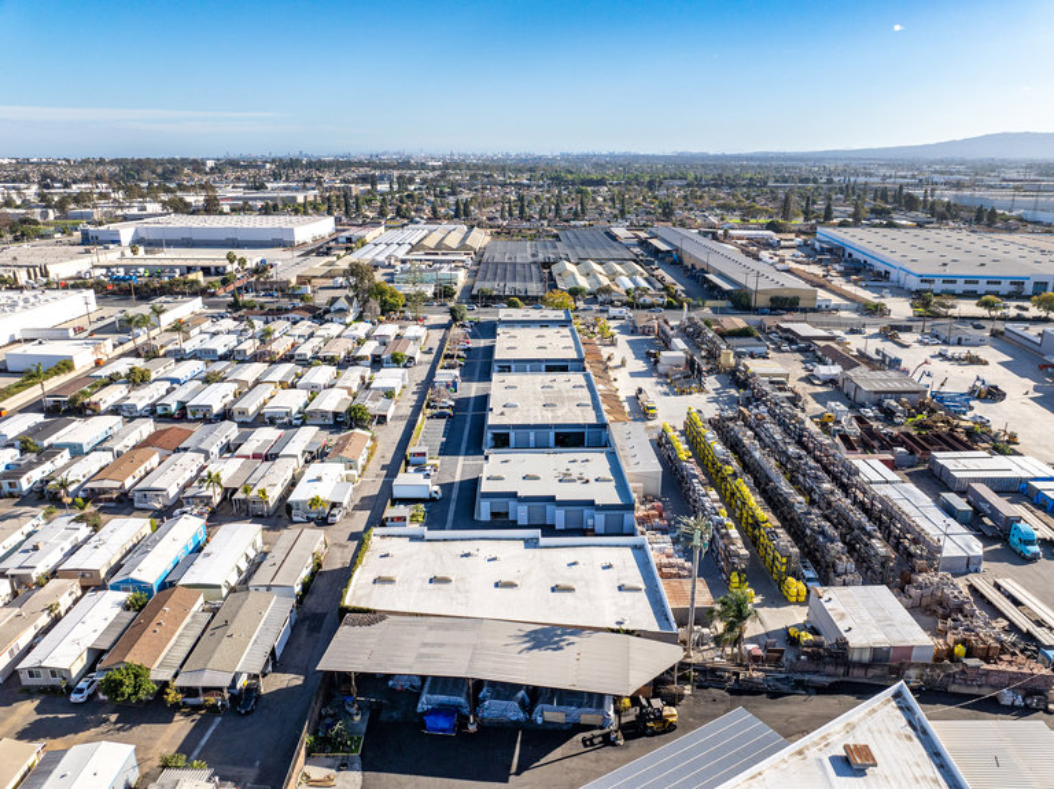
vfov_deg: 56.8
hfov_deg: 71.6
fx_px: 730
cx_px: 527
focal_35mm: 24
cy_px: 394
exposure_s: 1/60
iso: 120
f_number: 2.8
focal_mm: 12.29
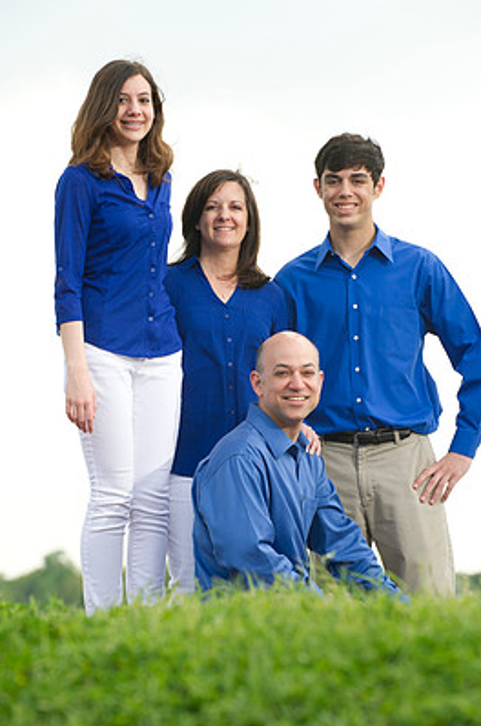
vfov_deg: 11.4
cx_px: 234
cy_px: 390
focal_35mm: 181
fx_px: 3640
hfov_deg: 7.6
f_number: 5.6
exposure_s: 1/250
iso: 320
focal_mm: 160
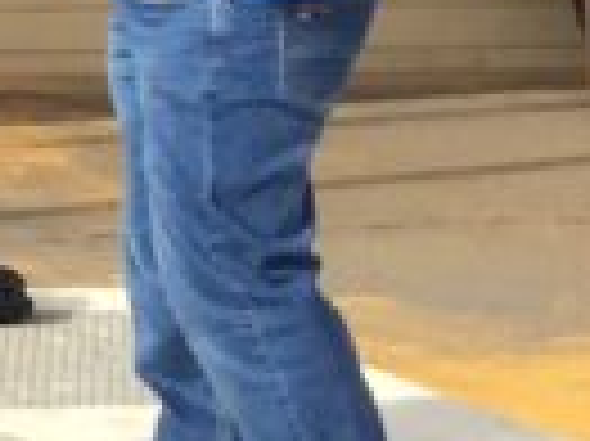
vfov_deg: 6.5
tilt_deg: -2.9
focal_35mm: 227
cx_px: -1693
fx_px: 3865
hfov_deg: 6.9
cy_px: -202
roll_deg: -0.1
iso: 32
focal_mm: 4.15
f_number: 2.2
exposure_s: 1/670
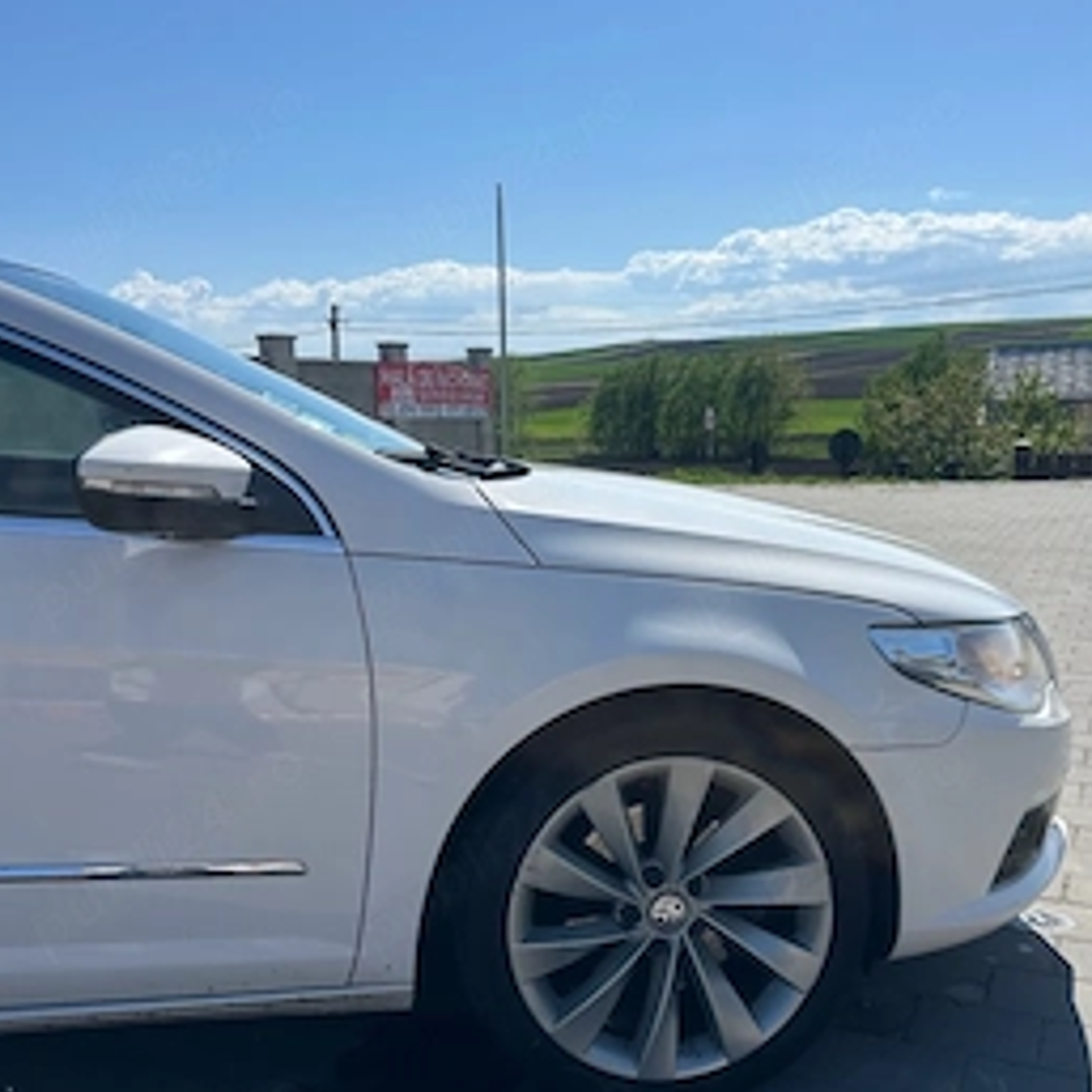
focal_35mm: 33
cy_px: 569
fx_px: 1178
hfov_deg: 49.7
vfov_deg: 49.7
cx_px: 582
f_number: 1.78
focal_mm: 6.86
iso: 80
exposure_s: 1/8197
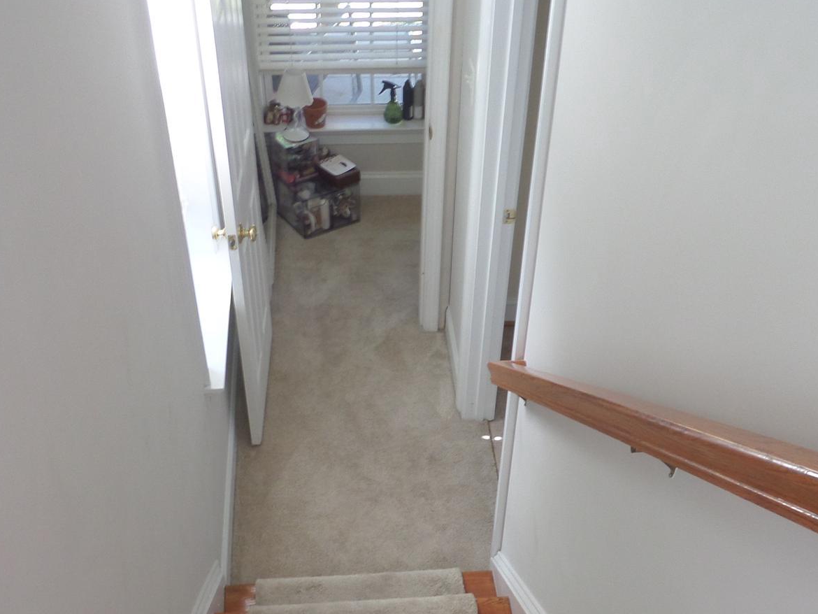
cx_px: 429
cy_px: 485
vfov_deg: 33.4
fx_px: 993
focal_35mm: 42
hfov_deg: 44.8
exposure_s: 1/30
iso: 120
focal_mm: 4
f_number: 3.2
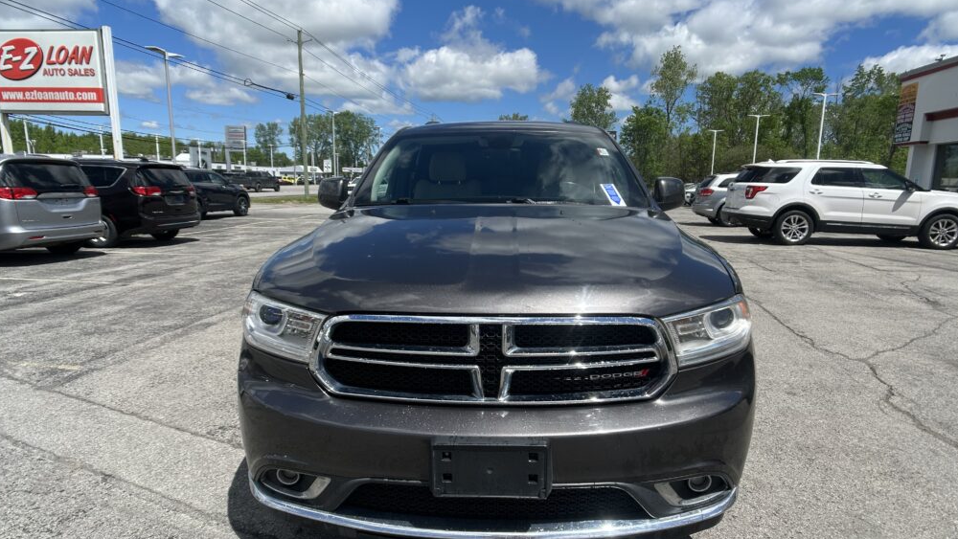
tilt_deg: -10.2
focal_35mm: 29
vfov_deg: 40.2
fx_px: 737
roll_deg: -0.7
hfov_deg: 66.1
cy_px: 282
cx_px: 482
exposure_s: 1/4444
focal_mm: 5.7
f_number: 1.5
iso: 50
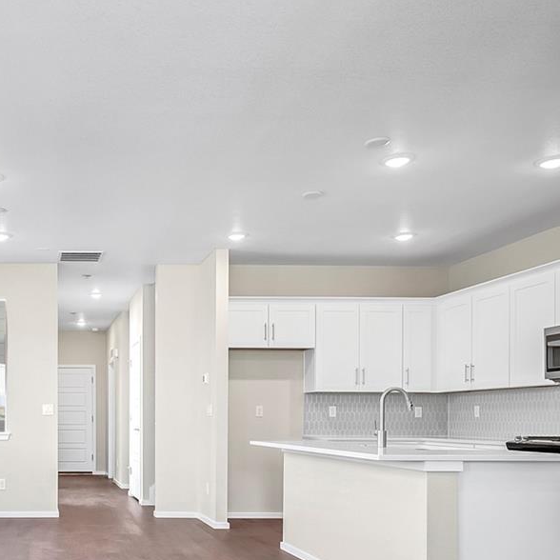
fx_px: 677
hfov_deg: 41.2
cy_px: 400
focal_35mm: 37
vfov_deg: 43.9
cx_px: 50
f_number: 8
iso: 200
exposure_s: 1/3.33
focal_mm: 16
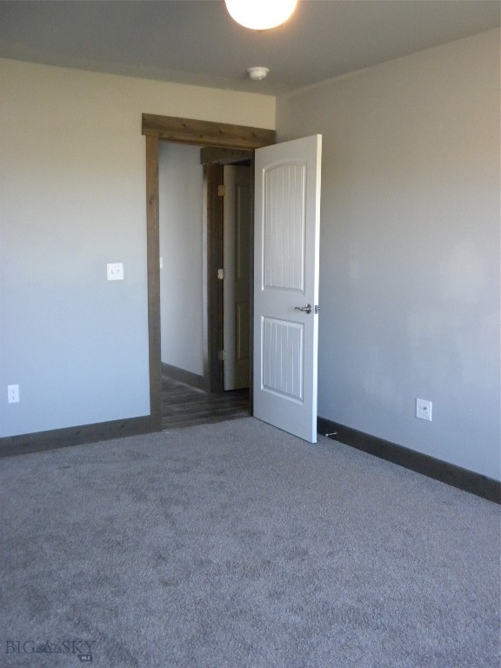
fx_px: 714
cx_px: 250
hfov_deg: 38.7
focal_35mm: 37
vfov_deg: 50.1
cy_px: 334
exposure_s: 1/38
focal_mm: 6.6
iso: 400
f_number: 3.5
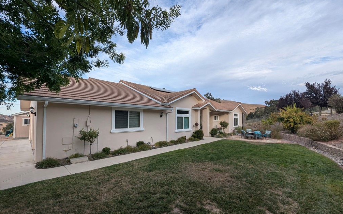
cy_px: 118
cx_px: 172
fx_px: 131
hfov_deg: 105.3
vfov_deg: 78.4
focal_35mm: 14
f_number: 2.2
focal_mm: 1.95
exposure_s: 1/527
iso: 50
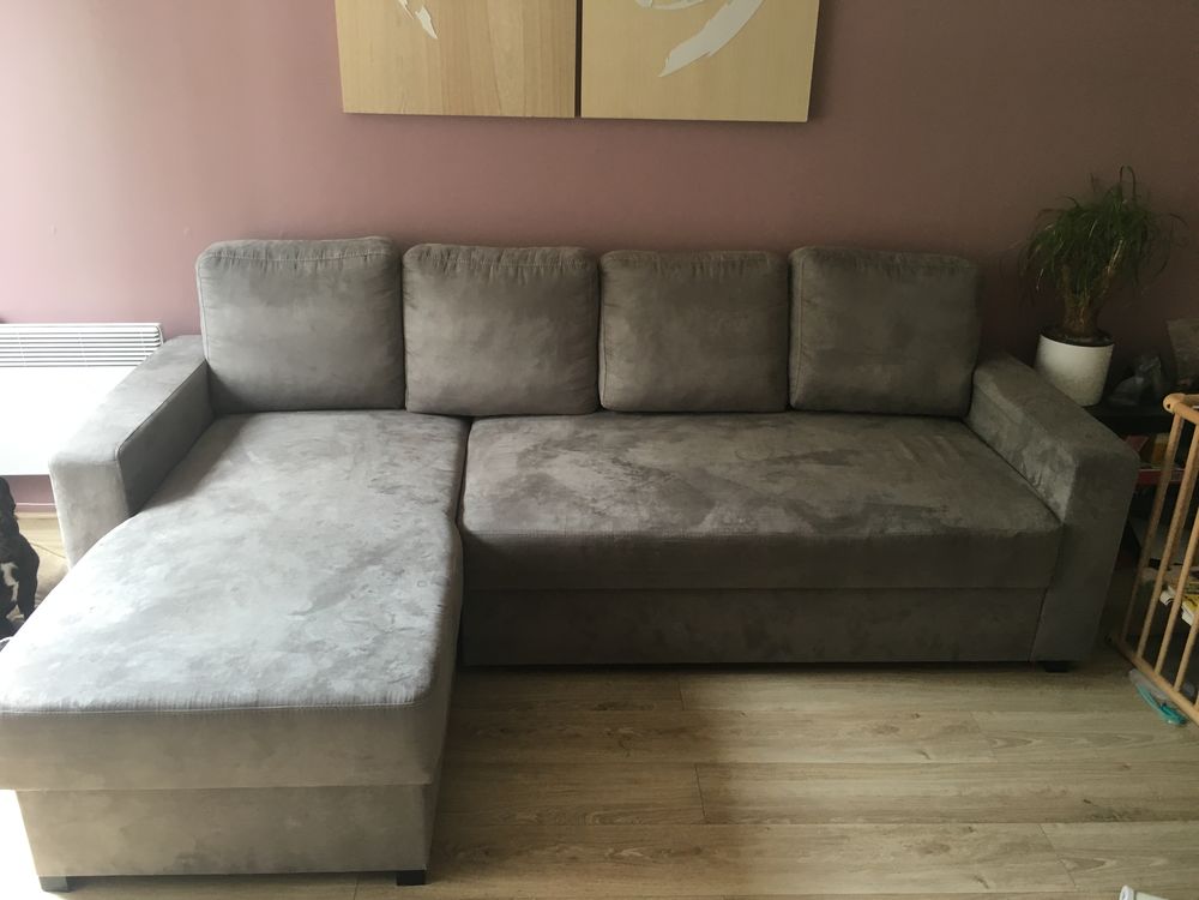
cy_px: 450
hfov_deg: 61.7
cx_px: 600
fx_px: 1004
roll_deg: -2.0
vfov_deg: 48.2
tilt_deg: -21.7
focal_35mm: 29
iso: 50
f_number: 2.2
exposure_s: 1/33
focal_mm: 4.15
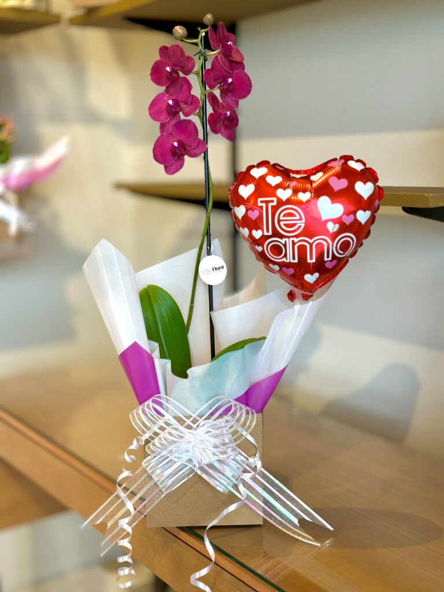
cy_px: 296
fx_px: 821
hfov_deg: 30.3
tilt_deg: -9.8
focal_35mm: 48
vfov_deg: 39.7
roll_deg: -0.5
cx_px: 222
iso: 80
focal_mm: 6.86
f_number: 1.78
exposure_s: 1/60
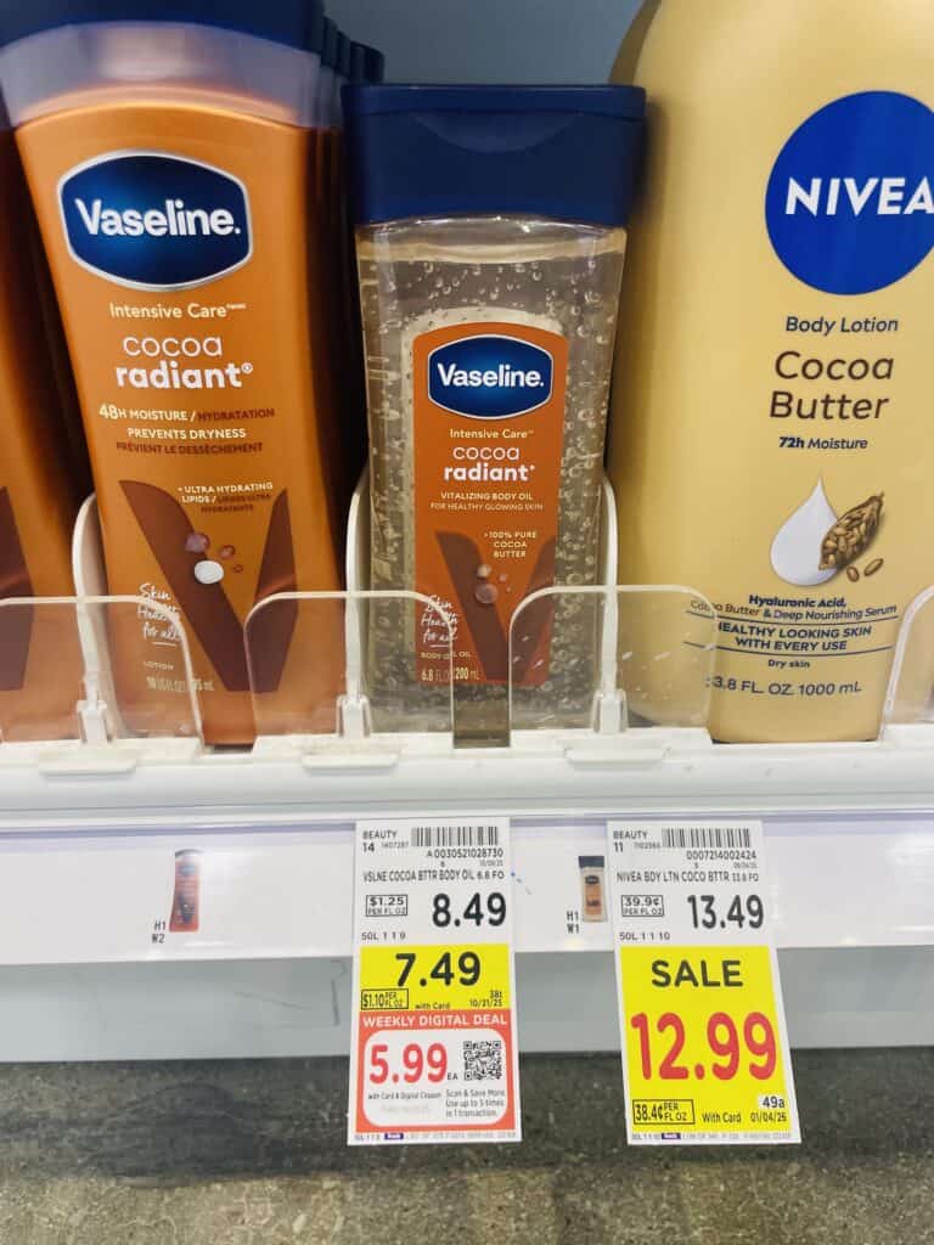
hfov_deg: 53.1
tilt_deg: -26.1
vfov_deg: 67.3
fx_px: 935
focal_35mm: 26
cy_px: 622
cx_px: 467
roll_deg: +1.2
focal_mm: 4.2
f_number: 1.6
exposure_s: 1/120
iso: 125
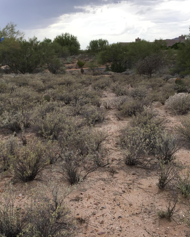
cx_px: 92
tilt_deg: -14.1
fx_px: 267
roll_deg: -1.5
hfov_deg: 39.2
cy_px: 119
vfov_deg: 47.9
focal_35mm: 38
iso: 32
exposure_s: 1/430
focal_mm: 4.15
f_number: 2.2
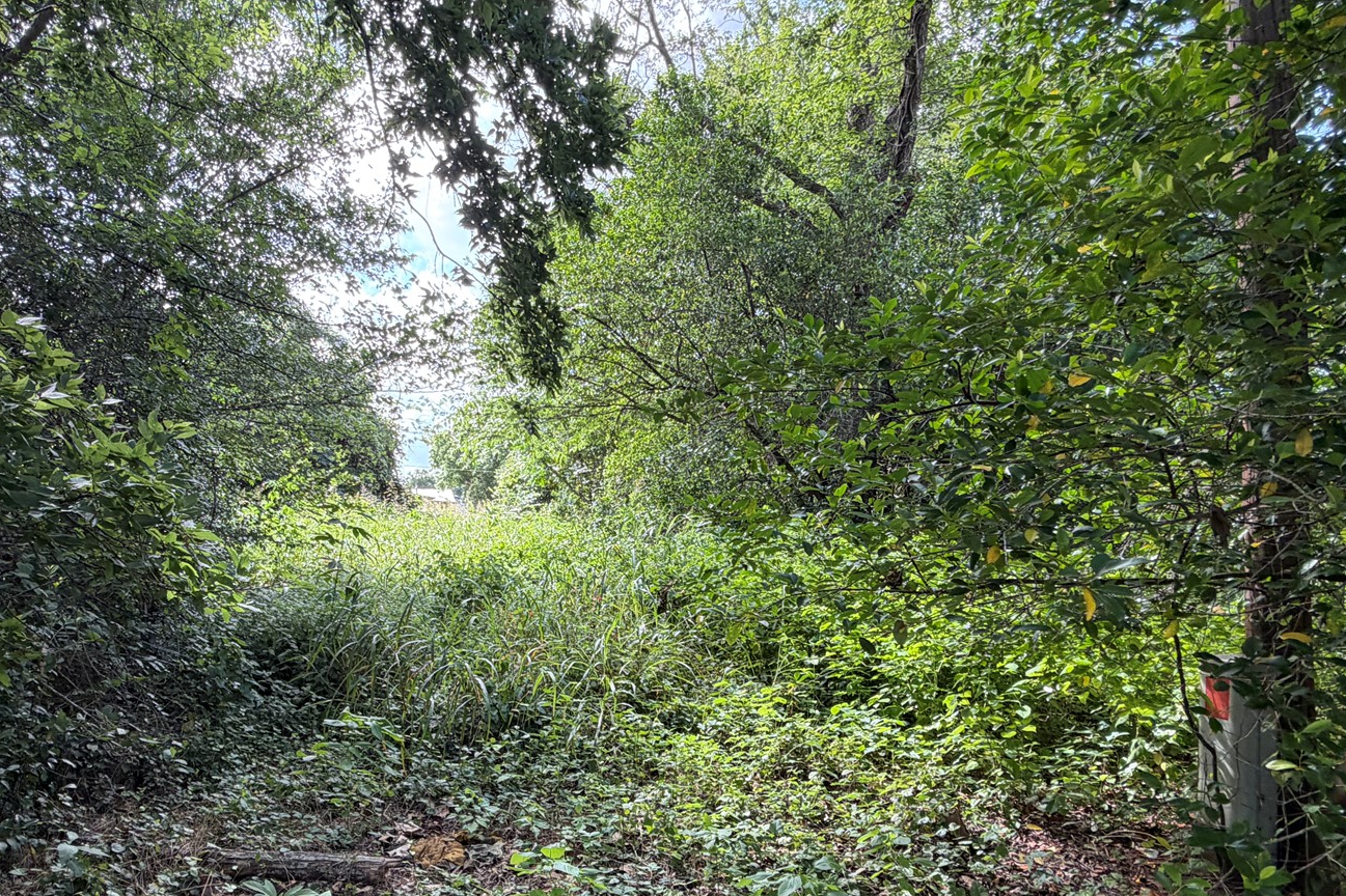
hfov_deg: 75.0
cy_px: 548
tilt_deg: -1.8
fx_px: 860
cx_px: 519
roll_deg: +0.8
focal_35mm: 23
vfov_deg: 54.6
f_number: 2.2
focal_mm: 2.22
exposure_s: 1/121
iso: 64
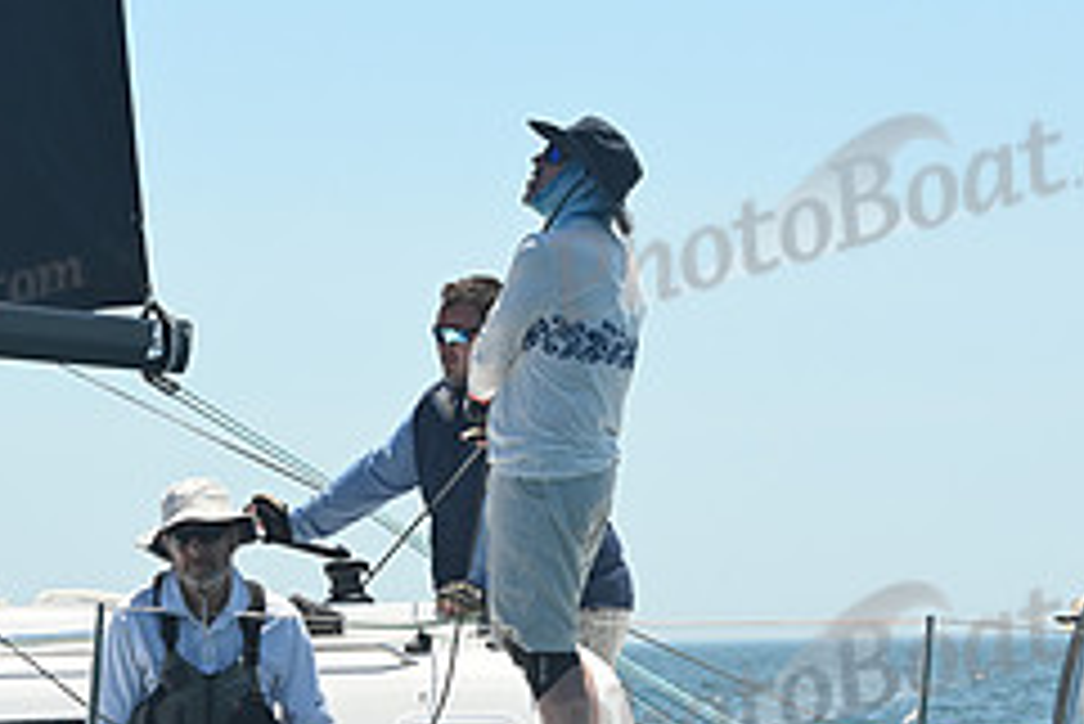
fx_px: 6899
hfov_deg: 9.0
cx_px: 319
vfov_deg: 6.0
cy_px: 506
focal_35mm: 229
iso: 320
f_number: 7.1
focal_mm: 95
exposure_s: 1/1000
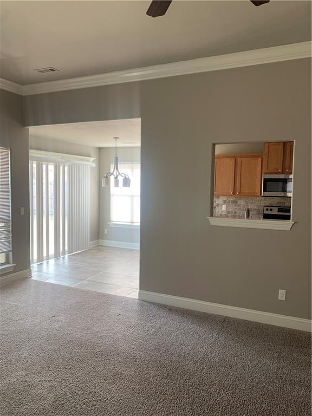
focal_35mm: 26
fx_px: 312
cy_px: 208
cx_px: 156
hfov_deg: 53.1
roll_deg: -1.1
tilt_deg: -3.9
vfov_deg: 67.3
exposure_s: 1/92
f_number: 1.8
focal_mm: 4.25
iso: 100
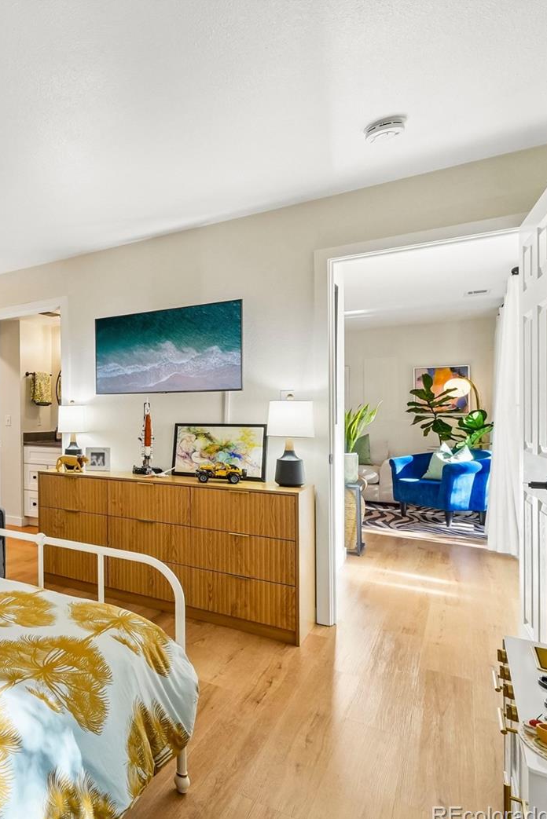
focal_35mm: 23
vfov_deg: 76.1
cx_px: -70
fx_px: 524
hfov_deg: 42.1
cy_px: 413
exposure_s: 1/13
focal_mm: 10
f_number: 8
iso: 800
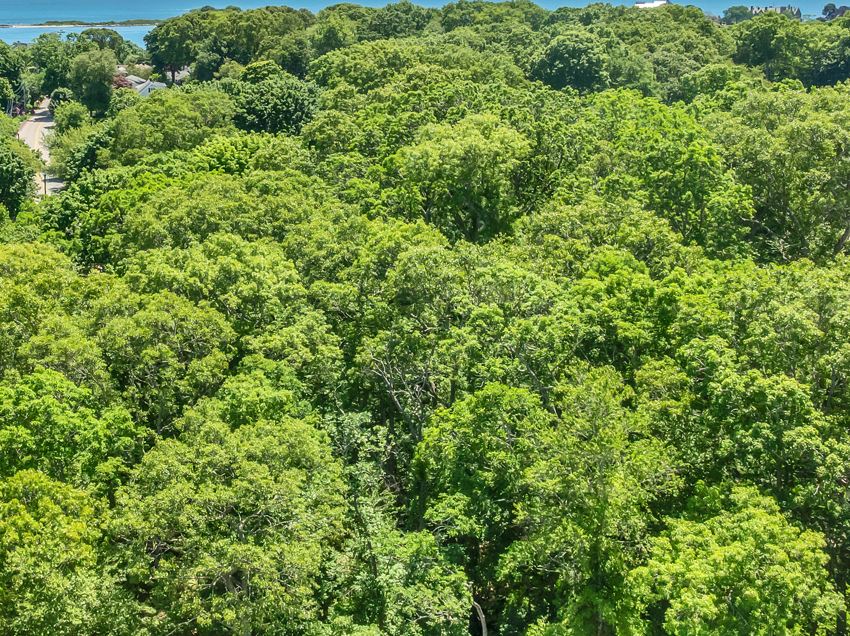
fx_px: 1252
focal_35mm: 51
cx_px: 301
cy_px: 278
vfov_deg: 28.5
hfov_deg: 37.2
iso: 200
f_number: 9
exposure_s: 1/60
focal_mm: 12.29
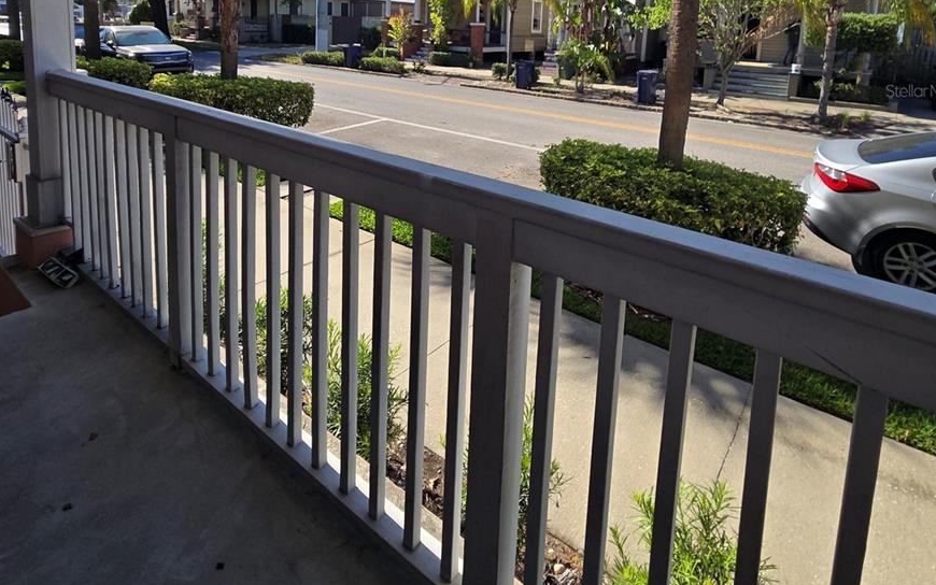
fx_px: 485
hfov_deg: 88.0
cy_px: 90
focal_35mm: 19
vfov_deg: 56.2
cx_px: 478
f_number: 2.2
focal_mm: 2.2
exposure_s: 1/1550
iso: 50
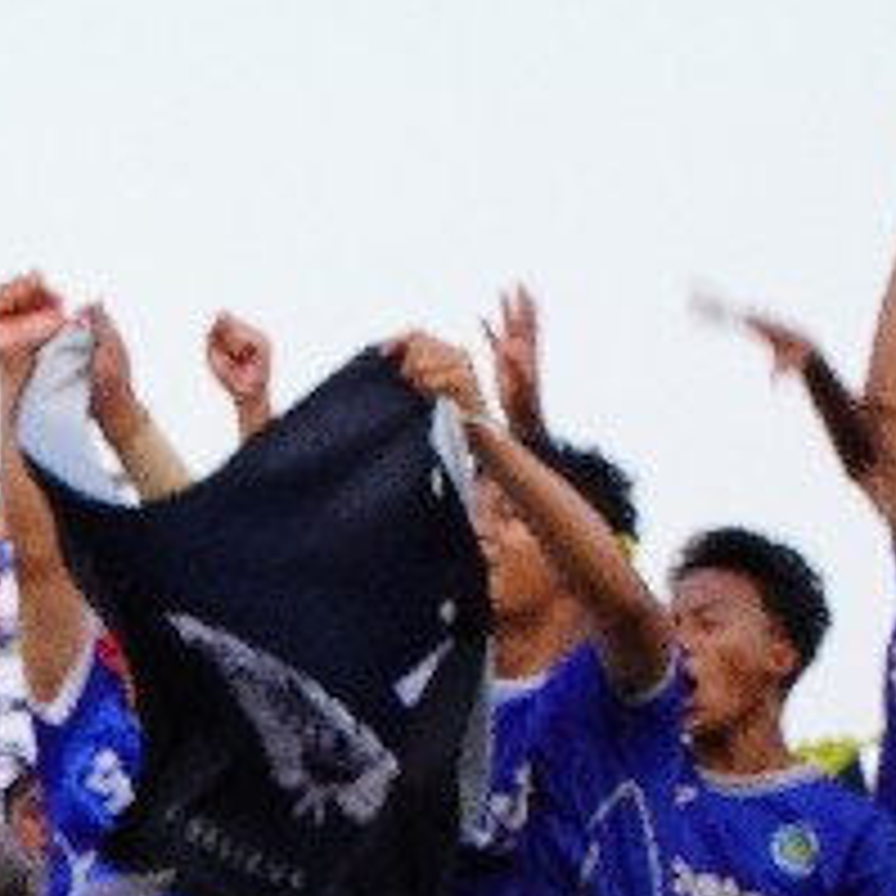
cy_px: 1229
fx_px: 4808
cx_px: -495
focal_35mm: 164
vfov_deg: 10.4
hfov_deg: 10.3
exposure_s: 1/160
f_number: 16
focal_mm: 25
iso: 500
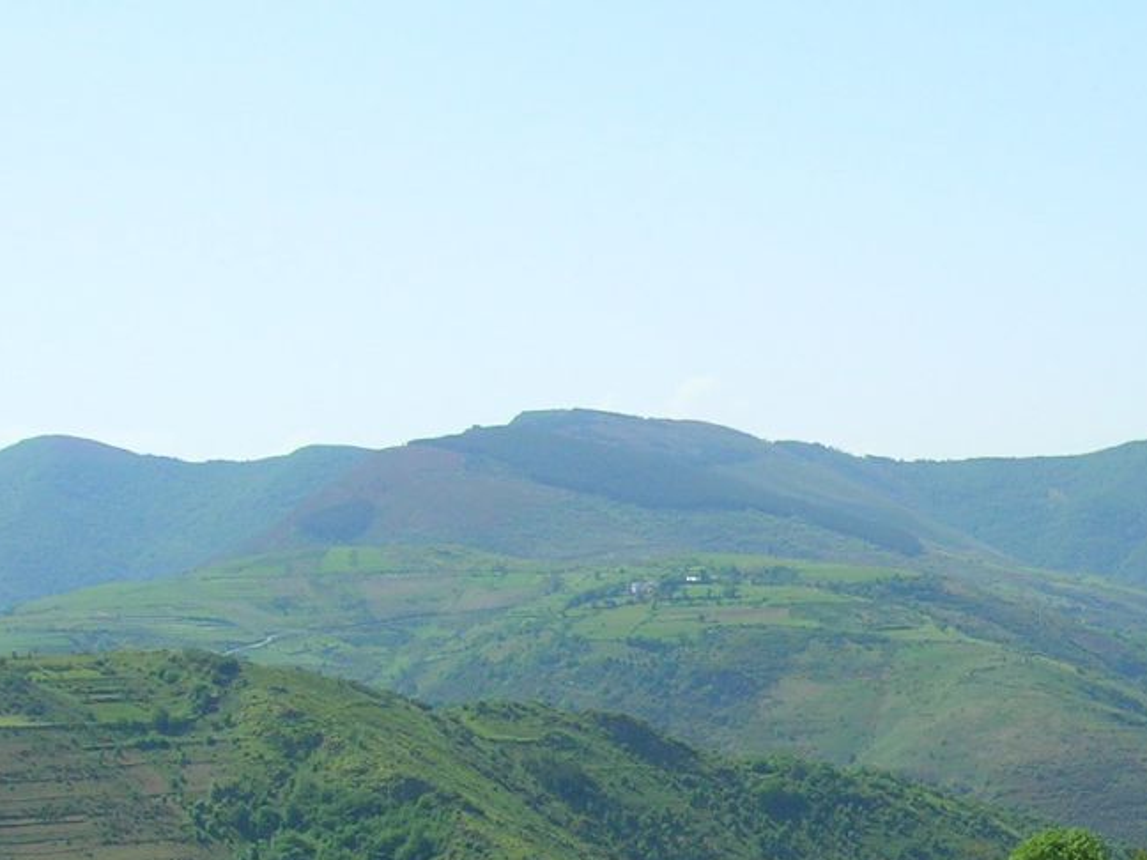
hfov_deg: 22.1
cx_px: 1230
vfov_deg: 17.3
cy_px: 750
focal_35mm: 84
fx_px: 2783
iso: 50
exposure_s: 1/314
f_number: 4.9
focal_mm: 5.7
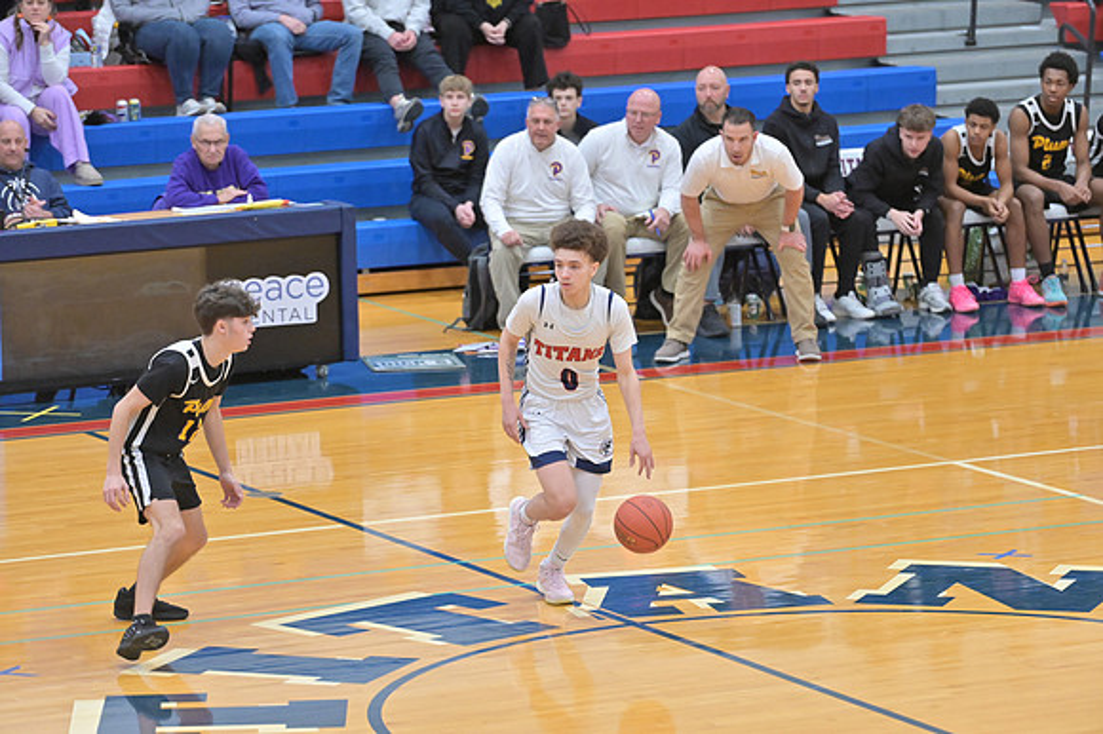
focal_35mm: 200
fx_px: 6124
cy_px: 367
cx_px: 552
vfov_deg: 6.9
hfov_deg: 10.3
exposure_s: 1/800
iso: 6400
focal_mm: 200
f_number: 4
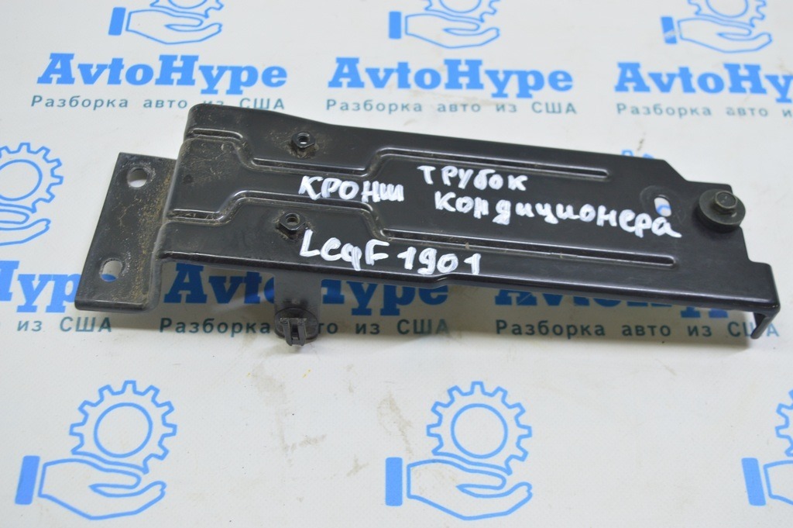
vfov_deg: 30.8
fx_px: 957
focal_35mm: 44
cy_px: 264
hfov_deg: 45.0
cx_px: 396
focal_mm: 29
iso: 400
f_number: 5.6
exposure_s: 1/20
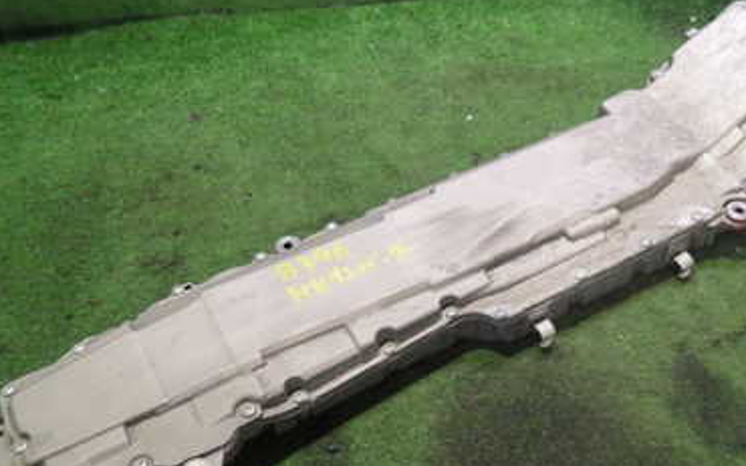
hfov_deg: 45.8
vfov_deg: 29.8
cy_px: 268
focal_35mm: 43
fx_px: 874
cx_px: 470
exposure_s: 1/45
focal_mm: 4.5
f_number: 2
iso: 800
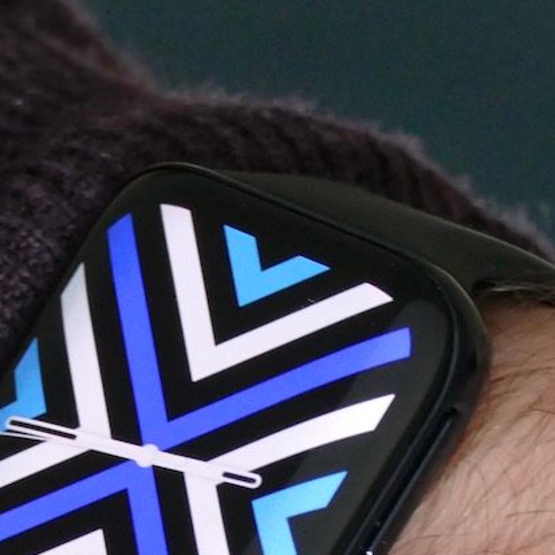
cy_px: 495
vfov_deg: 4.1
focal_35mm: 428
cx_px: 34
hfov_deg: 4.1
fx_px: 7764
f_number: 4.5
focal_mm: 50.69
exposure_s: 1/20
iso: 1600
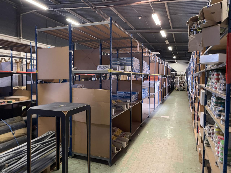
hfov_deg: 67.3
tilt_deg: -3.6
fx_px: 174
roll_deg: -1.7
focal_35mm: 26
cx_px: 116
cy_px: 86
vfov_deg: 53.1
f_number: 1.6
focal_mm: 4.2
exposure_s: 1/25
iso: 500
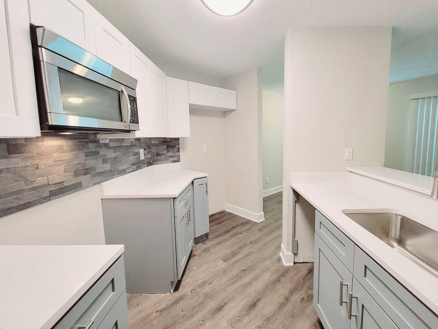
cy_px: 158
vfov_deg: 85.6
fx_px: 177
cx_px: 230
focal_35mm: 14
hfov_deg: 102.0
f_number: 2.2
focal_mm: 2.2
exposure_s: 1/60.2
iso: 400
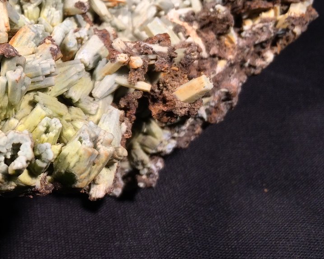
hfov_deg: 27.7
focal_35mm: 63
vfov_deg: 24.0
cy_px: 68
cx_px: -21
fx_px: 604
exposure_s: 1/142
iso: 32
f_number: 2.2
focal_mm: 4.15
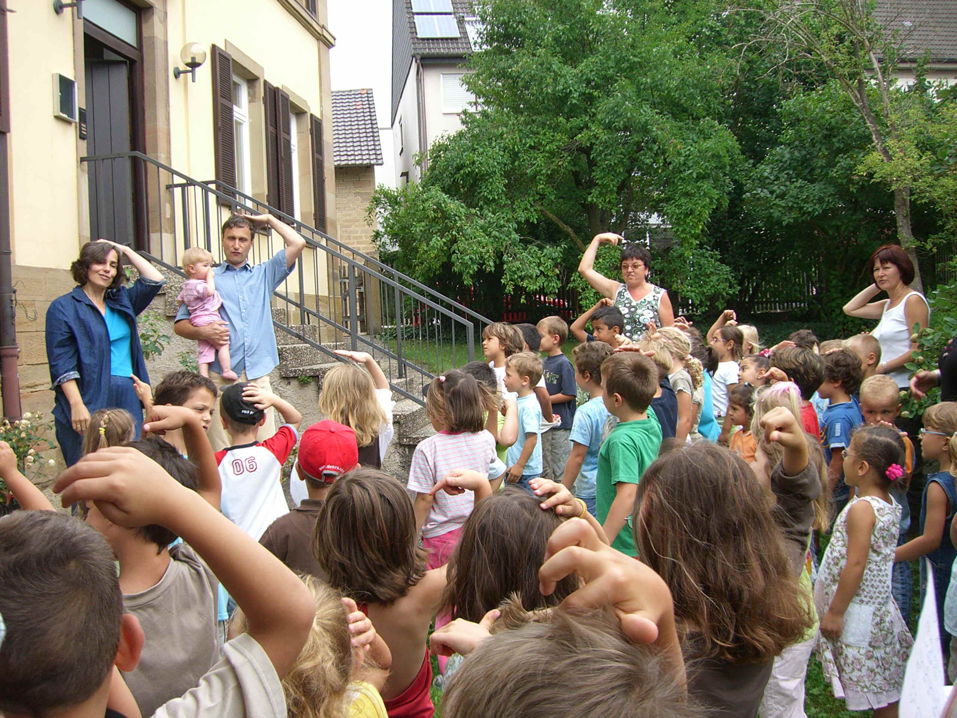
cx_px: 478
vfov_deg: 37.7
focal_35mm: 38
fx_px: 1051
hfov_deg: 49.0
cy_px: 359
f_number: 2.7
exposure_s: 1/320
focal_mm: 6.2
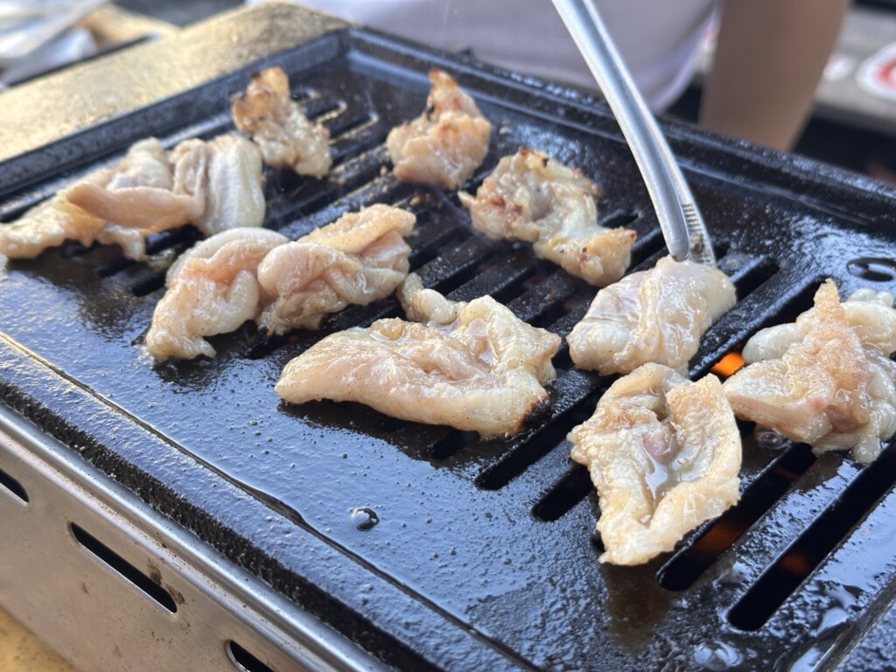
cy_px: 336
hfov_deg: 39.7
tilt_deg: -32.8
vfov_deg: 30.3
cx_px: 448
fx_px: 1242
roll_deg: +1.5
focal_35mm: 48
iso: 80
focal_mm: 6.86
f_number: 1.78
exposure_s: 1/120
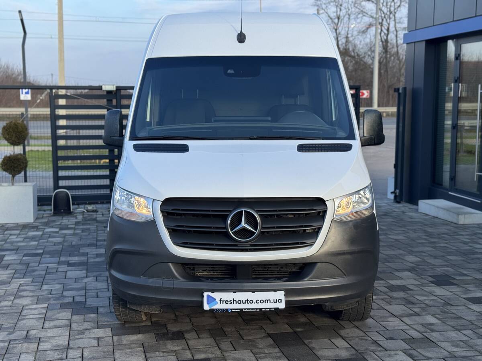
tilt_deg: -6.7
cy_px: 180
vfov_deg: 30.3
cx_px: 241
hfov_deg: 39.7
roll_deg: +0.3
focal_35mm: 48
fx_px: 668
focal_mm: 6.76
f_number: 1.78
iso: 64
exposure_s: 1/1560
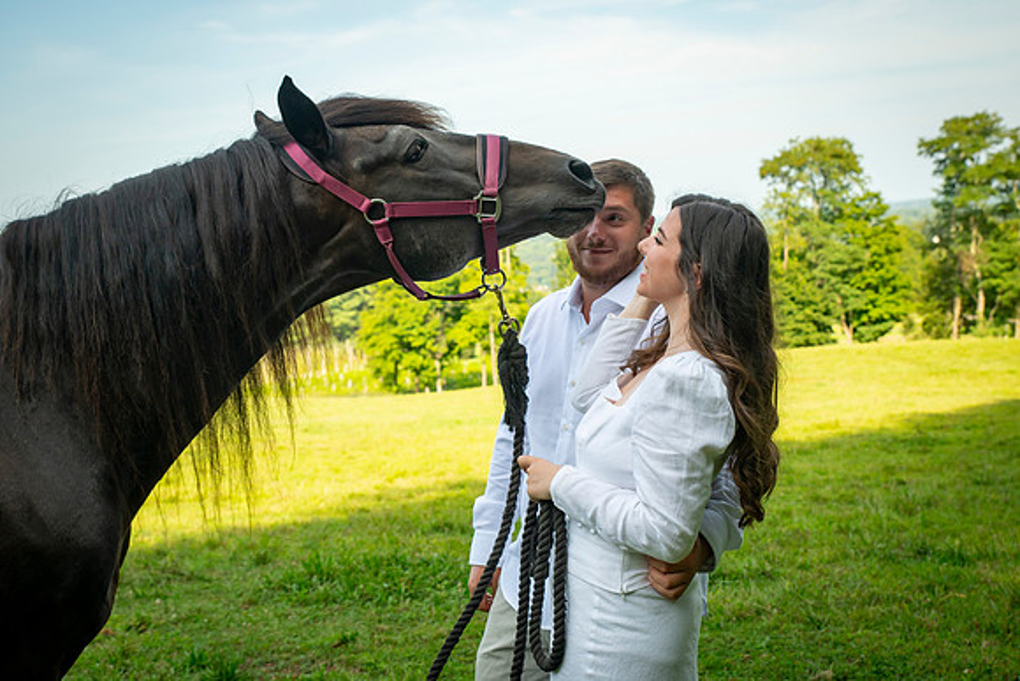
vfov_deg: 27.3
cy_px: 330
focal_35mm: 49
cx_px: 509
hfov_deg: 40.1
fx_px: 1399
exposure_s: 1/800
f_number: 5
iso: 400
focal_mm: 42
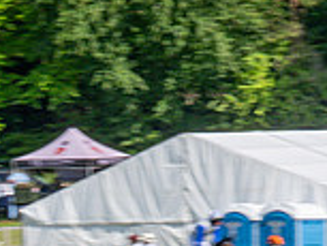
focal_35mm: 524
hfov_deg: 3.7
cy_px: 368
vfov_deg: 2.8
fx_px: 4954
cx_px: -438
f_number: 16
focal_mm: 70
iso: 100
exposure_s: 1/160
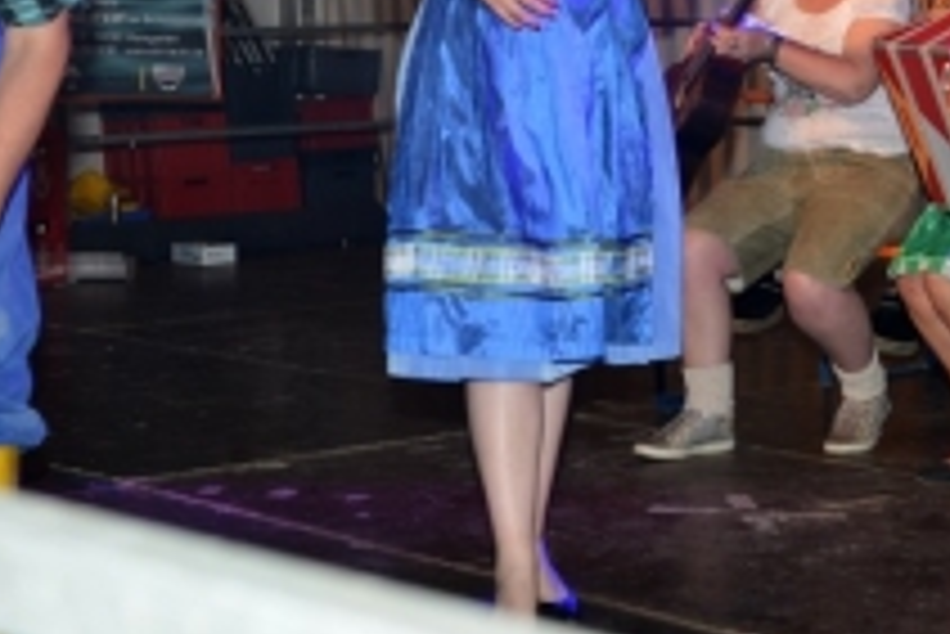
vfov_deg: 12.5
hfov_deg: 18.5
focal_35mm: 109
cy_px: 49
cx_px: 783
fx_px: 2878
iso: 200
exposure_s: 1/60
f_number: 5
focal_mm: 48
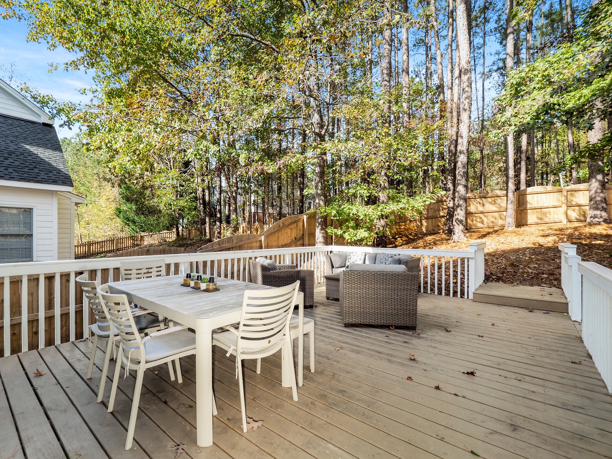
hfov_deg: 98.1
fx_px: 265
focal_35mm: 15
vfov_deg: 81.7
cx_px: 292
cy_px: 243
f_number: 5
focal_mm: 7
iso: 100
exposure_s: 1/160
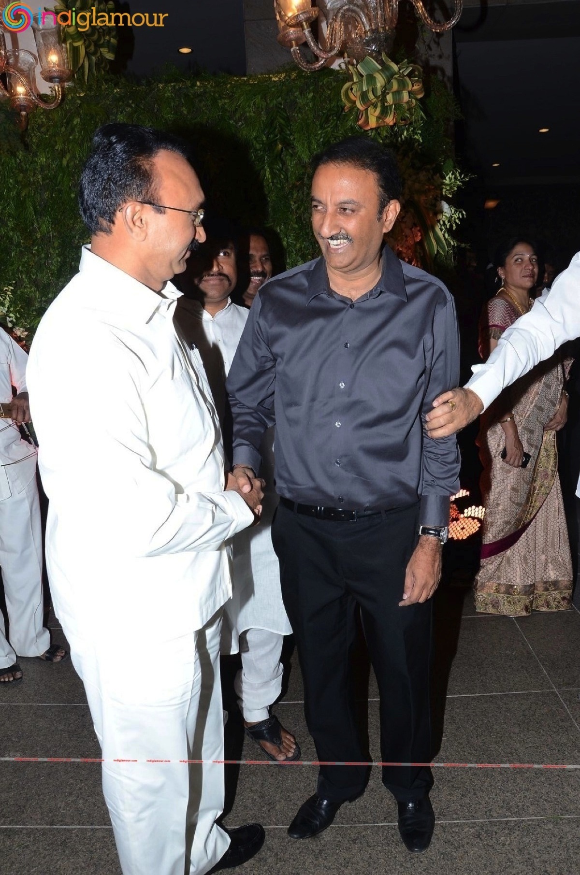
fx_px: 655
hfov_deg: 47.7
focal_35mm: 27
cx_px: 290
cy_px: 438
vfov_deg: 67.5
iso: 500
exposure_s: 1/125
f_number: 8
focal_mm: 18
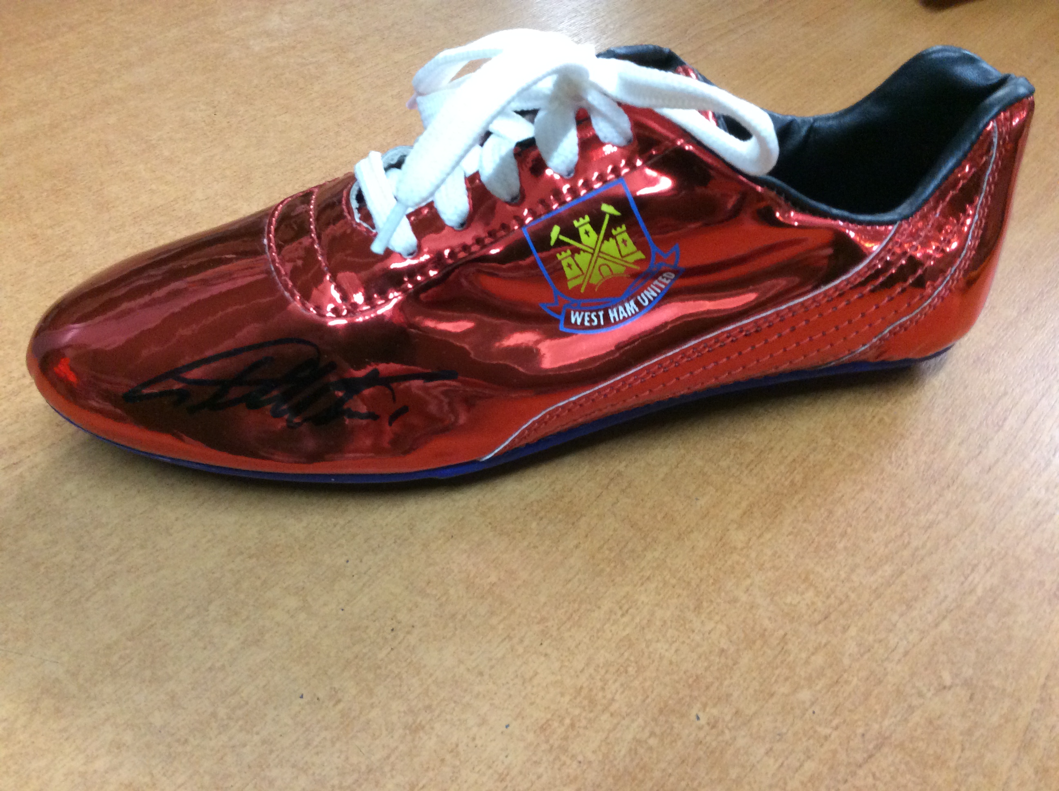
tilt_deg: -45.1
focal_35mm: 32
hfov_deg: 56.9
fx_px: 978
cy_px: 396
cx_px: 530
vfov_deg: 44.1
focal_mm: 3.3
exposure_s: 1/25
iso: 250
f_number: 2.4
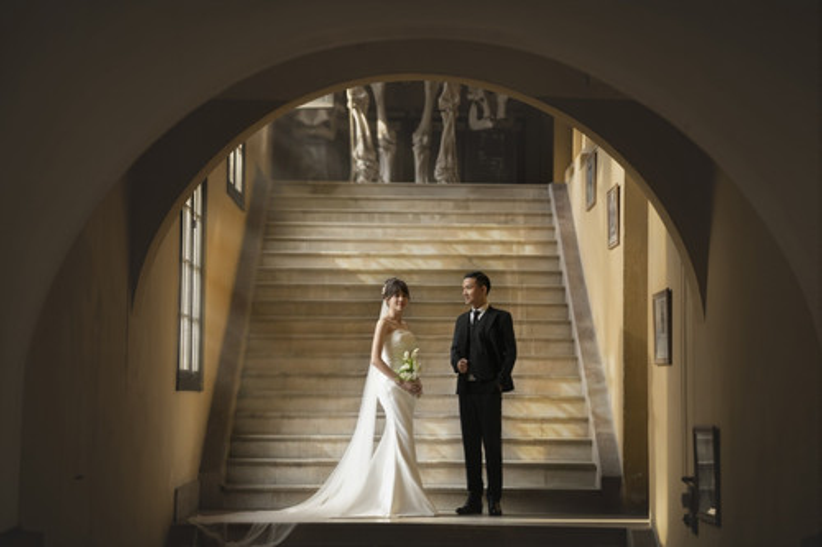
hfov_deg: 23.9
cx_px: 411
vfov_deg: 16.1
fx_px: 1940
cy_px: 274
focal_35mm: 85
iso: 1000
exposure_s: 1/80
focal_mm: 85
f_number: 1.4
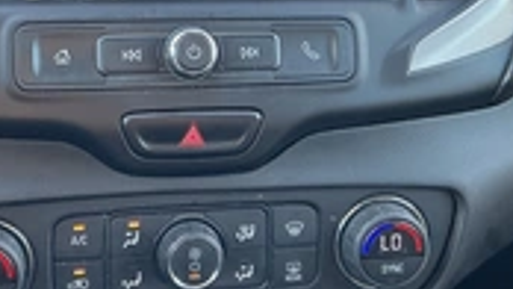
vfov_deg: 17.1
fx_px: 952
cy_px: 53
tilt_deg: -21.4
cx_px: 180
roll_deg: -2.0
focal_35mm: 70
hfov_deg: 30.0
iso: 80
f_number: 1.8
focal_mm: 3
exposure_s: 1/60
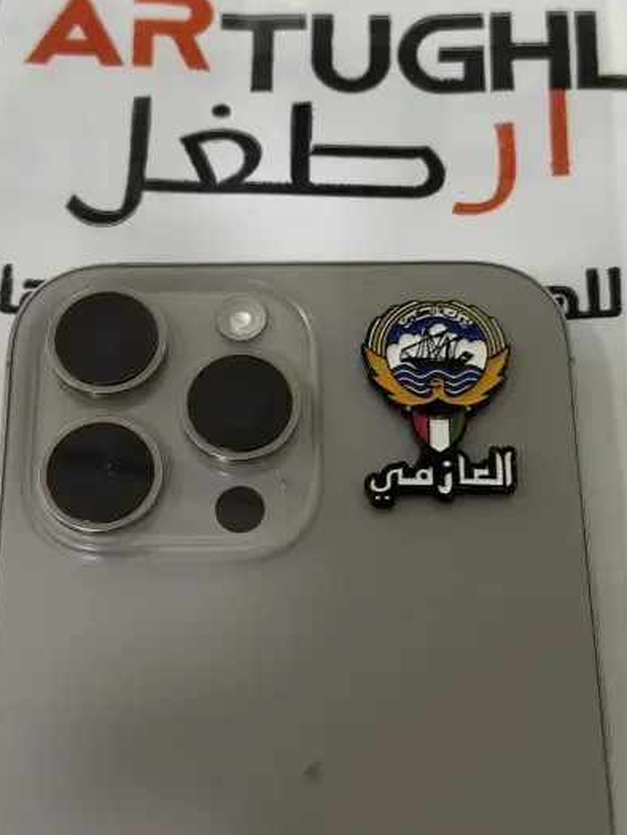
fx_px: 1545
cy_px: 364
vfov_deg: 30.2
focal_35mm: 64
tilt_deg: -65.4
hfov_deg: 22.9
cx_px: 284
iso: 125
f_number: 1.78
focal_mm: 6.76
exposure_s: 1/50
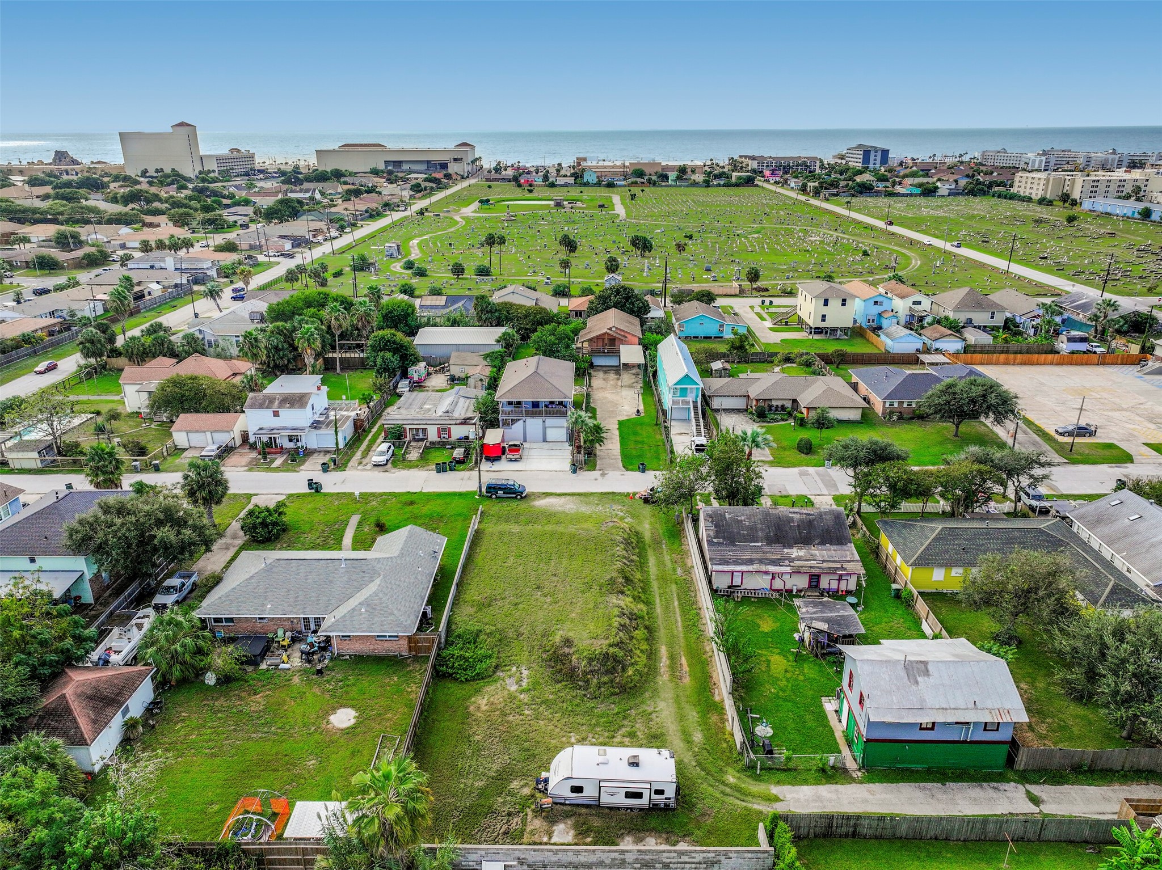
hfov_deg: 71.6
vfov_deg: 56.8
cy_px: 435
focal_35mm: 24
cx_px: 581
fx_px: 805
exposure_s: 1/800
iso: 100
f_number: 4
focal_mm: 12.29
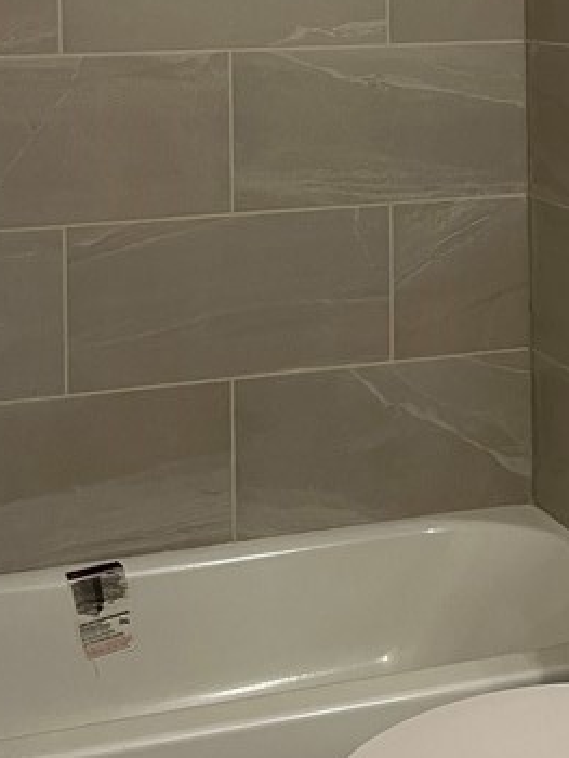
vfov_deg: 24.5
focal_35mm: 76
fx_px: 1664
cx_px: 454
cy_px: 4
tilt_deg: -1.3
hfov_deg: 19.2
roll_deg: +0.9
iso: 200
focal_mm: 5.1
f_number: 1.6
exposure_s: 1/60
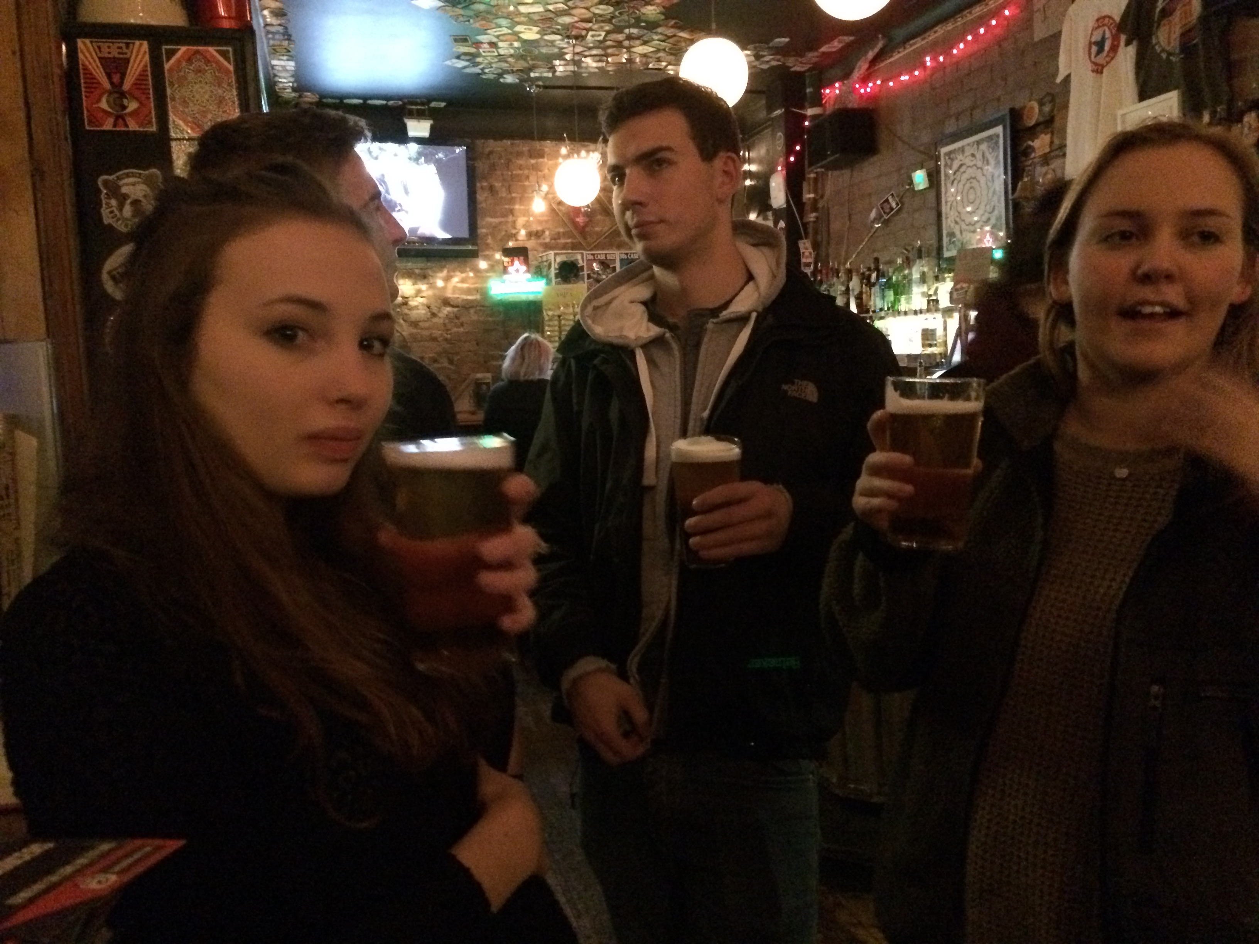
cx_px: 630
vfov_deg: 48.2
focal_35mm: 29
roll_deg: +2.8
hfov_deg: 61.7
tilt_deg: -5.9
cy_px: 472
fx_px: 1055
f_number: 2.2
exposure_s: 1/15
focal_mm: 4.15
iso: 2000
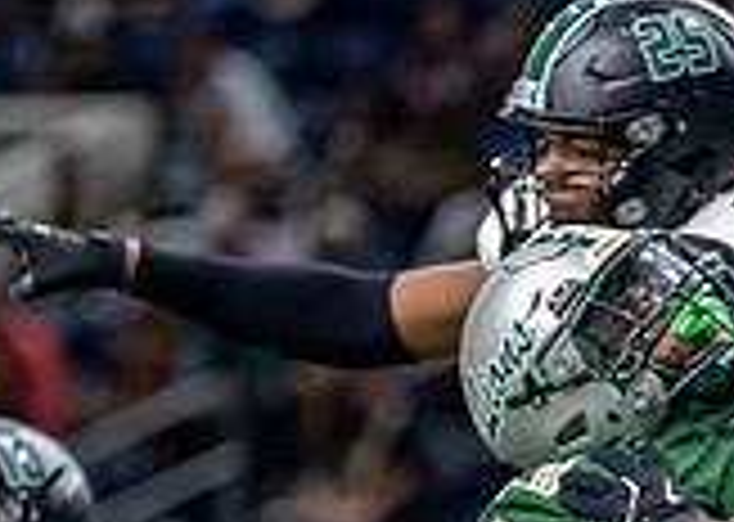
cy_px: 975
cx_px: 887
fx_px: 19196
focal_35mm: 922
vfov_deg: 1.6
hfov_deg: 2.2
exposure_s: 1/1000
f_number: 2.8
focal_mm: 200
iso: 1600
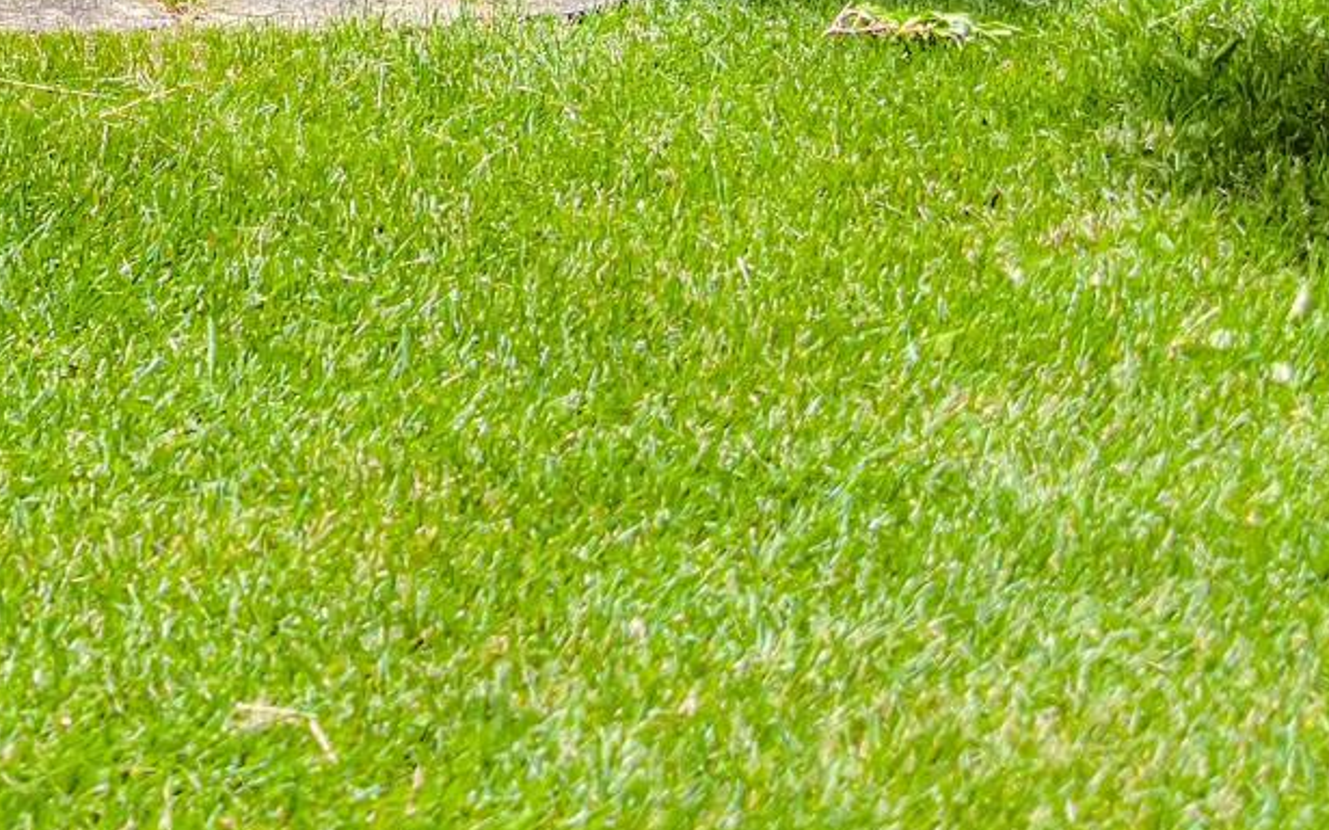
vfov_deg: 6.8
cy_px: -1317
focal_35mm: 179
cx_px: -1046
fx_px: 6482
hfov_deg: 11.0
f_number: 3.2
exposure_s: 1/1000
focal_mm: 36
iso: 200
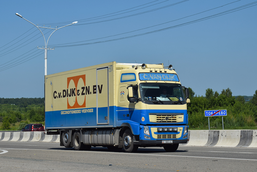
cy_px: 86
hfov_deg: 24.6
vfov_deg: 16.6
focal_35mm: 82
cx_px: 128
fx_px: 589
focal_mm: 55
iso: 200
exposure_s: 1/1600
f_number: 7.1
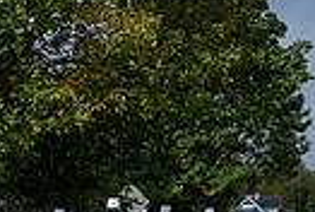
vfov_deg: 11.9
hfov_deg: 17.6
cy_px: 391
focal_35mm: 106
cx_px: -132
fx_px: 930
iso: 125
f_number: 4
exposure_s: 1/1600
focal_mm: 24
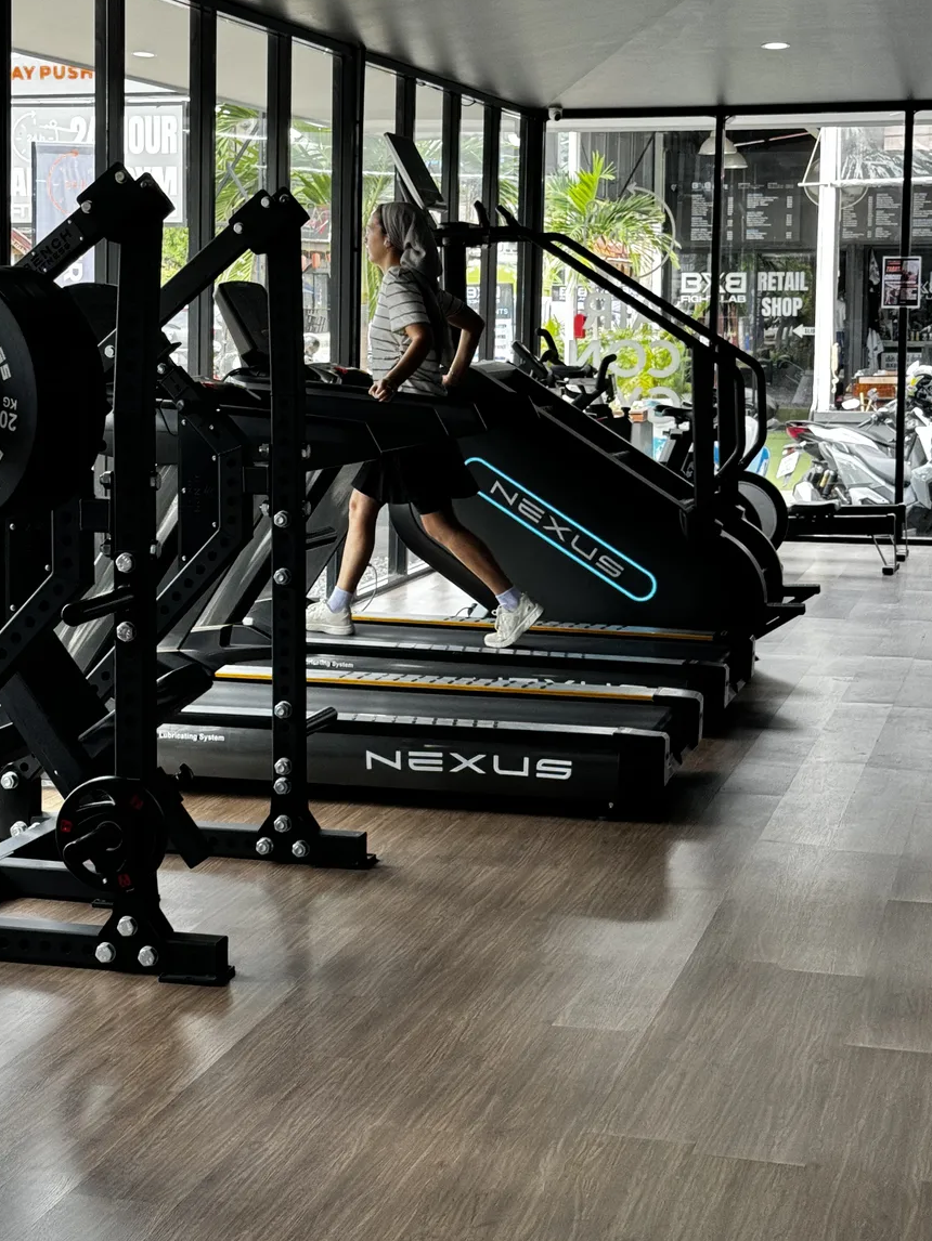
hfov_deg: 21.9
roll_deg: -1.2
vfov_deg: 28.9
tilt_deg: -3.8
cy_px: 522
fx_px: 2404
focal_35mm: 67
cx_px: 365
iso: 50
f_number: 1.78
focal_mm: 6.76
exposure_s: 1/121
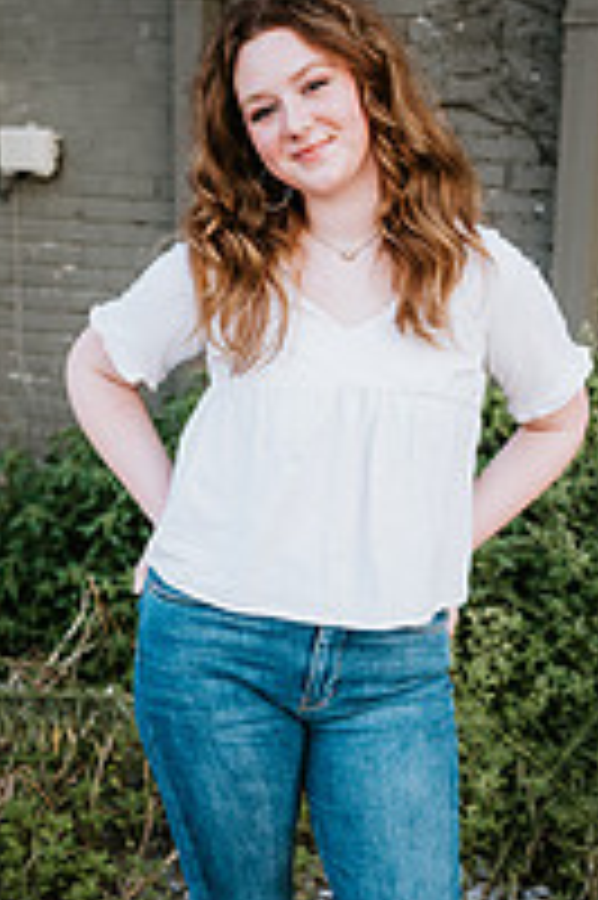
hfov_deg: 24.9
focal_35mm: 54
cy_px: 536
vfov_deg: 36.8
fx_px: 1348
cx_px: 409
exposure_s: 1/400
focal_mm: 24
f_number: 2
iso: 125
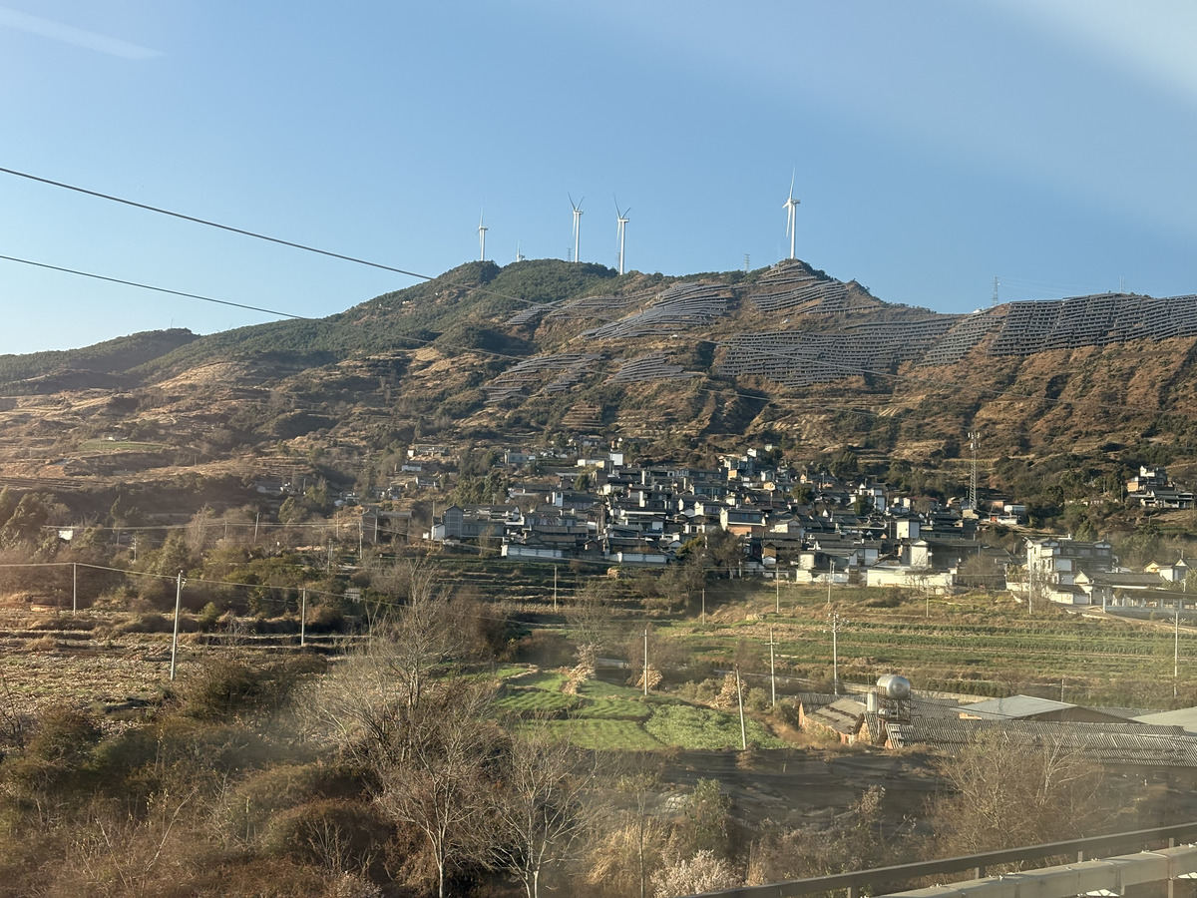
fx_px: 1798
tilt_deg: +4.5
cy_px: 449
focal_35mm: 52
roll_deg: -0.4
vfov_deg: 28.0
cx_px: 598
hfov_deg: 36.8
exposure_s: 1/1048
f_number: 1.6
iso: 32
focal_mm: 5.96
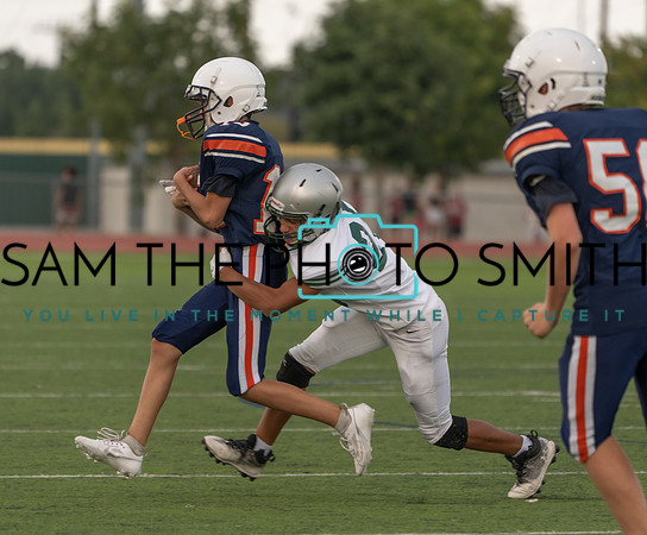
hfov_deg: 4.6
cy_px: 298
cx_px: 314
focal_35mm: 419
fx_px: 8133
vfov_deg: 3.8
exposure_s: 1/500
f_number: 5.6
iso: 640
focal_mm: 327
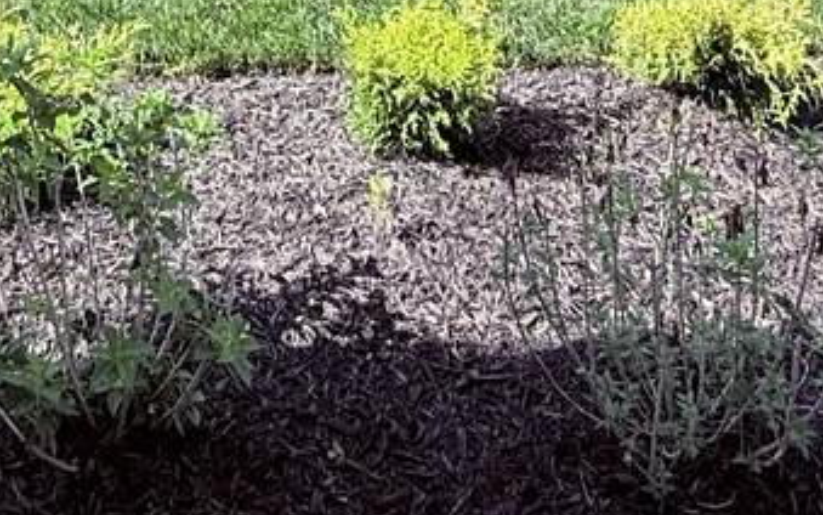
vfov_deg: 16.4
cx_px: 250
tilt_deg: -1.3
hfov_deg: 35.8
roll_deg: +0.9
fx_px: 1256
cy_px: -573
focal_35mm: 56
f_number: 2.2
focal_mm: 2.22
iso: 64
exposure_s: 1/439
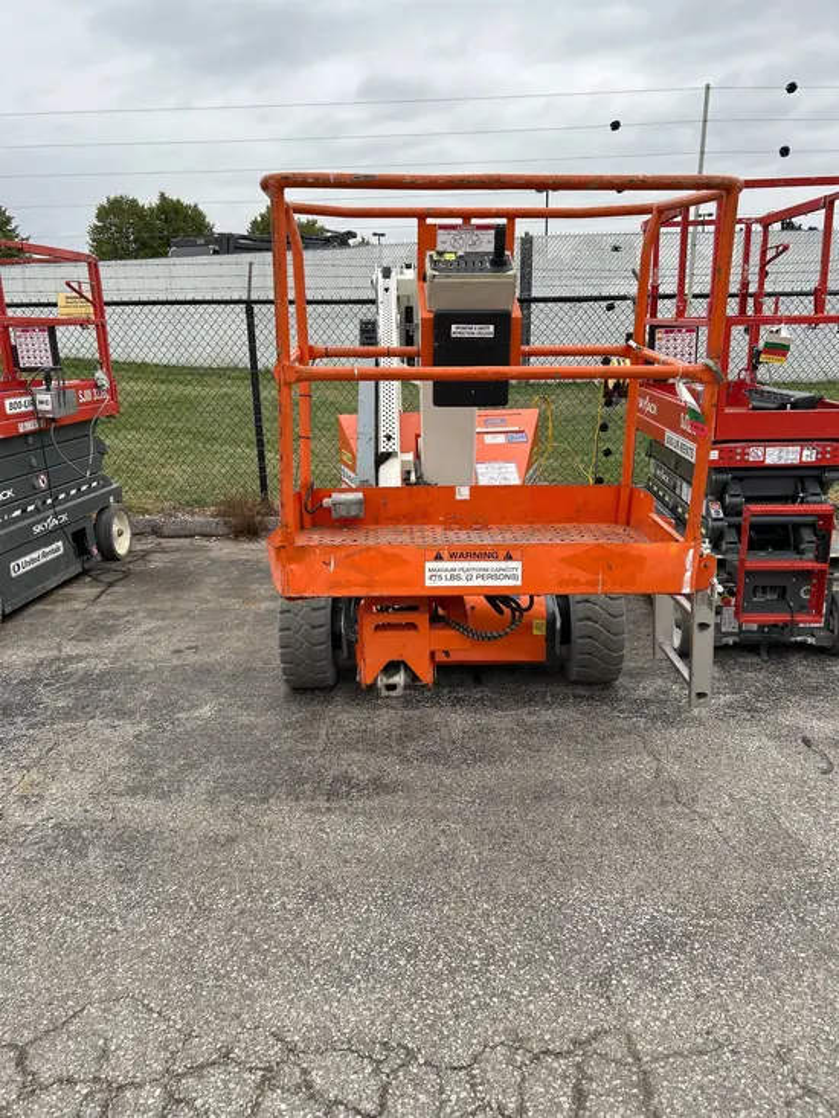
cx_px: 420
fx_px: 840
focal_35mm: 26
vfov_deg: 67.3
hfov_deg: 53.1
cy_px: 559
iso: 40
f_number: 1.5
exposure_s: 1/121
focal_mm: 5.7
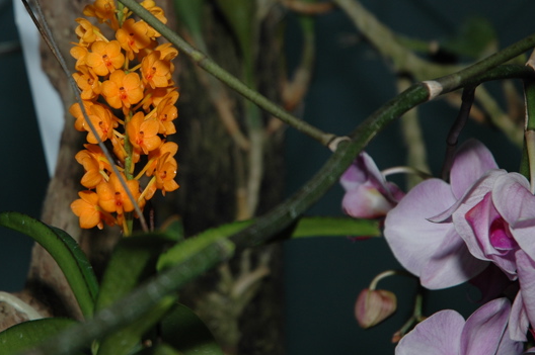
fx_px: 2361
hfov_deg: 12.9
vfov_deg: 8.6
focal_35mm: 159
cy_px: 99
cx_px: 134
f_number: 4.5
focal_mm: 70
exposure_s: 1/60
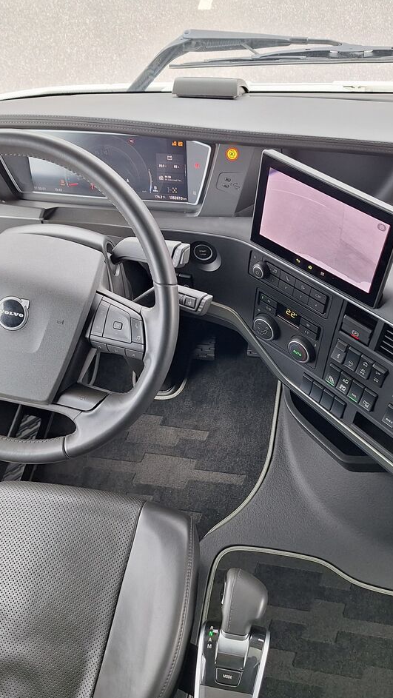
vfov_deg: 58.0
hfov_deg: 34.6
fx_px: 629
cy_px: 354
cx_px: 219
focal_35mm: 34
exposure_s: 1/100
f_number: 1.8
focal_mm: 5.54
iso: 64
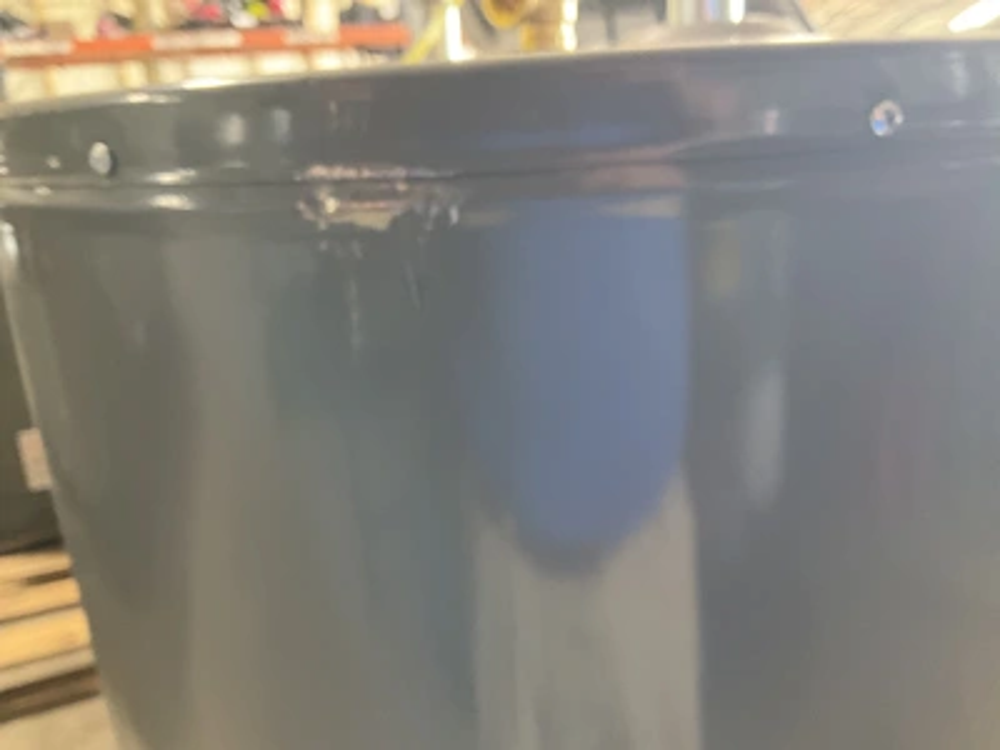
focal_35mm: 29
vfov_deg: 48.2
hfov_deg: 61.7
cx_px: 500
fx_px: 838
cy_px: 375
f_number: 1.8
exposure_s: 1/54
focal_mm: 3
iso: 320
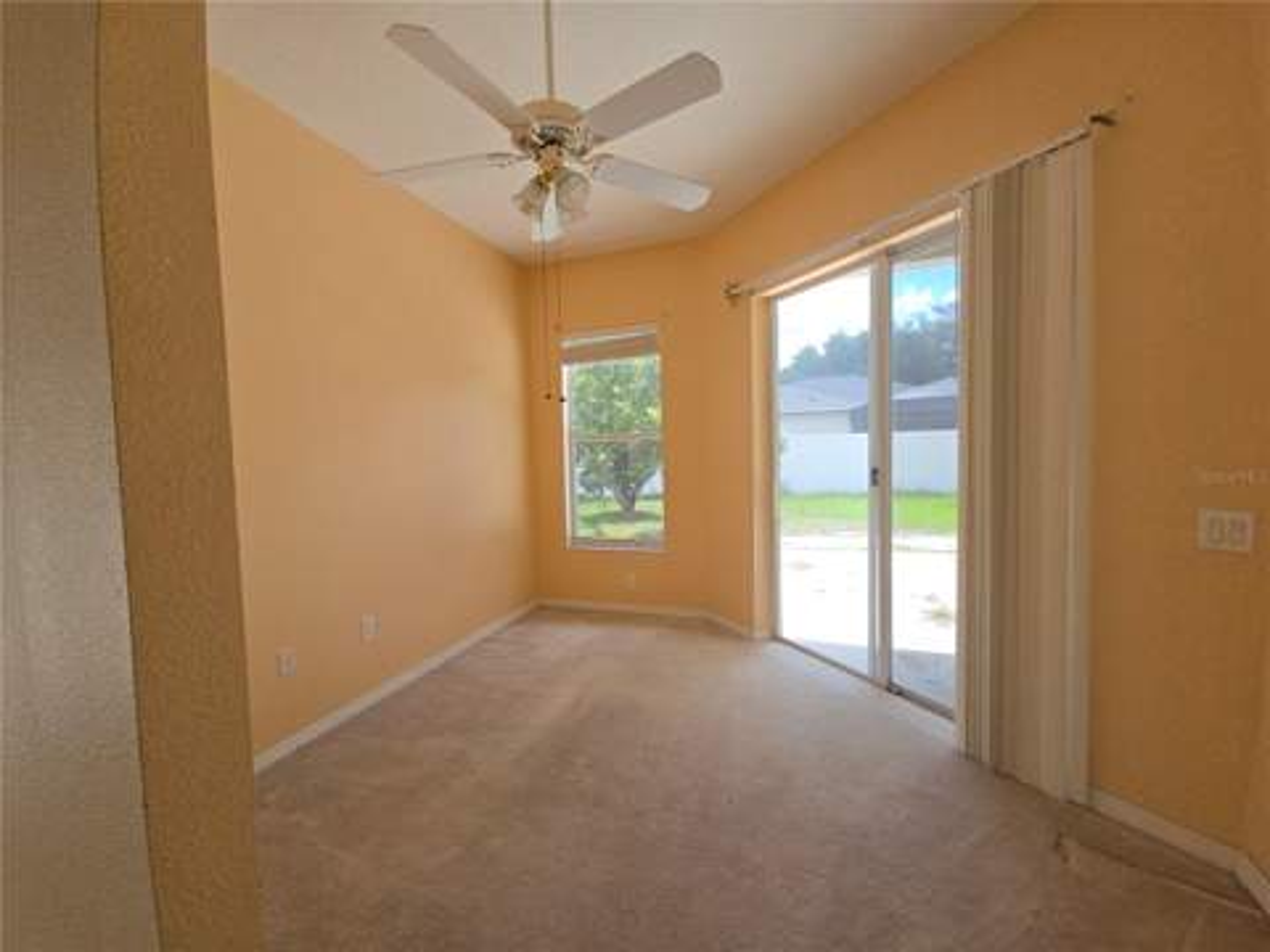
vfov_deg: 89.9
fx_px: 477
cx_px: 635
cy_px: 476
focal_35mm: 13
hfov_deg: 106.2
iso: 80
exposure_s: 1/719
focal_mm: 2.2
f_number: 2.2
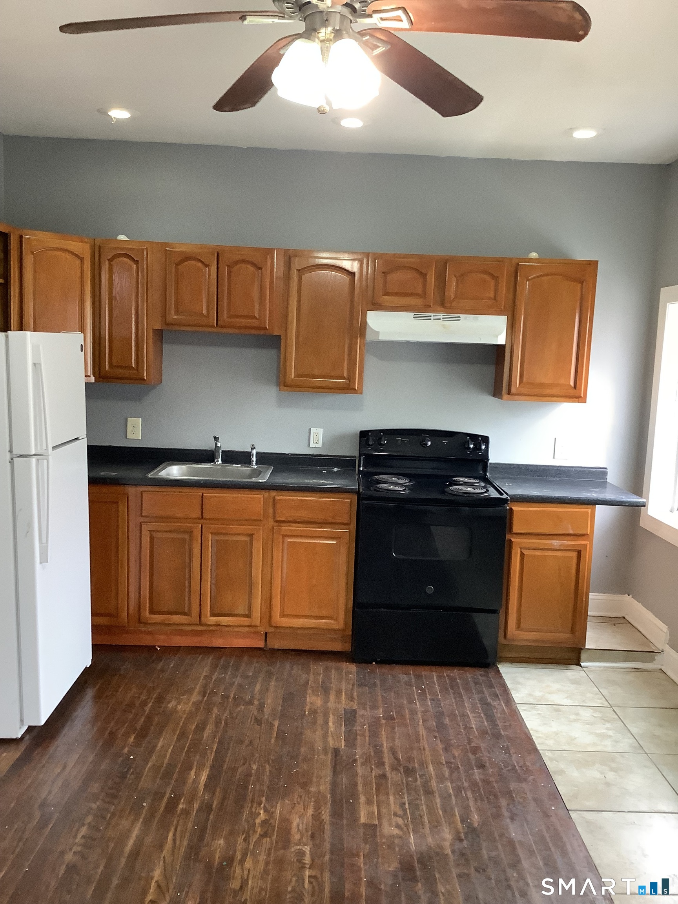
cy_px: 452
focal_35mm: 31
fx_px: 810
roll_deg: -2.1
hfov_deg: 45.4
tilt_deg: -6.8
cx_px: 339
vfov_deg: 58.4
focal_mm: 3.3
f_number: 2.4
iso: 250
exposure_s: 1/60
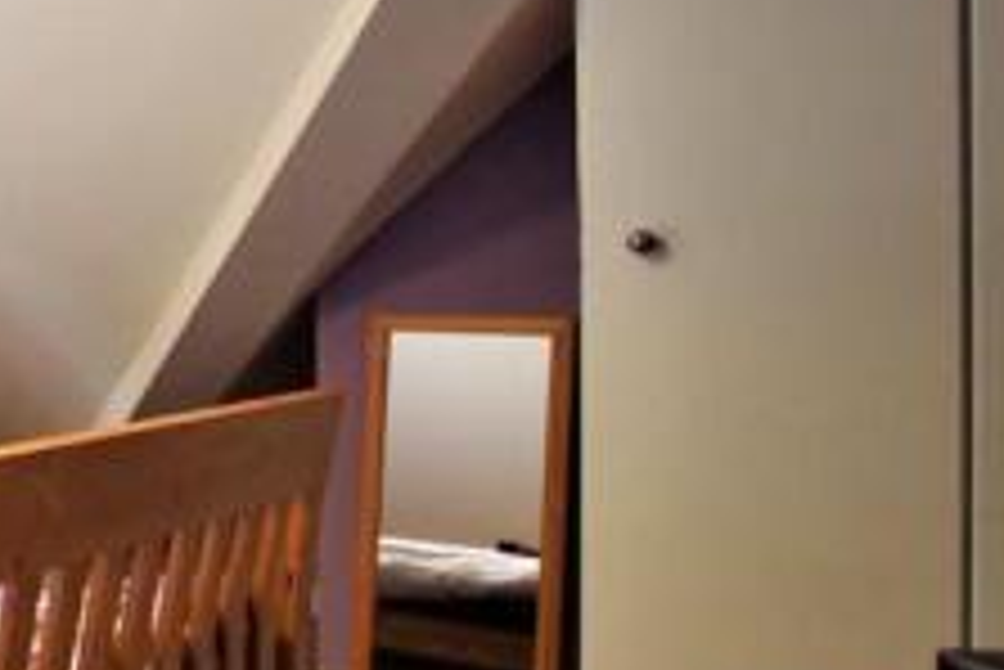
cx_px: -434
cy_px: 263
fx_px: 1228
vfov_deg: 30.5
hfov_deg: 30.0
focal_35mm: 44
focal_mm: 10
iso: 800
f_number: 3.5
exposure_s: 1/25
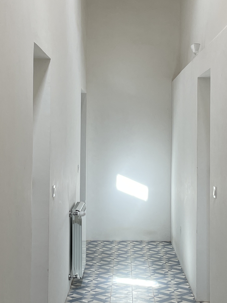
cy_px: 136
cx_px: 127
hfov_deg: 21.6
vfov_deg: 28.5
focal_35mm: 68
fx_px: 595
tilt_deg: -0.4
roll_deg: -0.5
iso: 50
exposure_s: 1/121
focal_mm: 4.2
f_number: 1.6
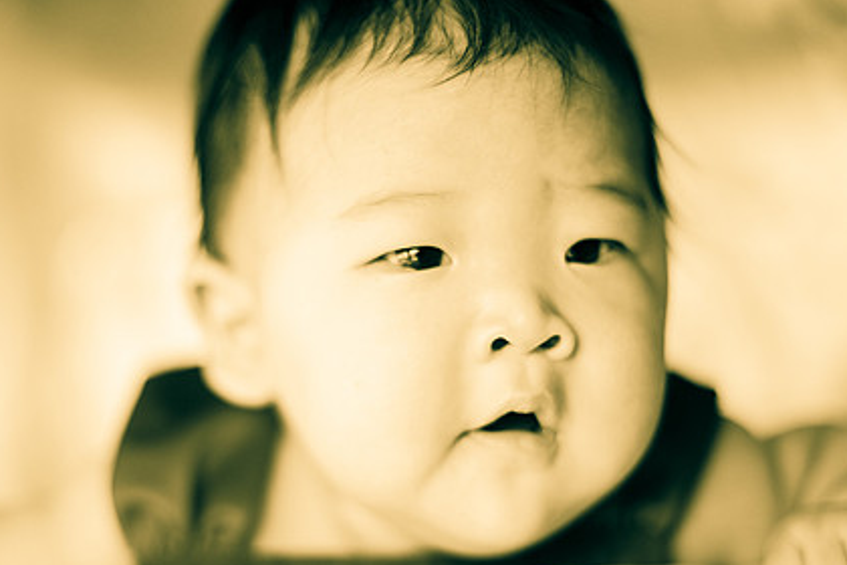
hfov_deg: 29.2
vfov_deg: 19.7
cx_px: 331
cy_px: 385
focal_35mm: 69
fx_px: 1623
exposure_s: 1/500
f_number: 1.4
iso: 320
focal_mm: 50
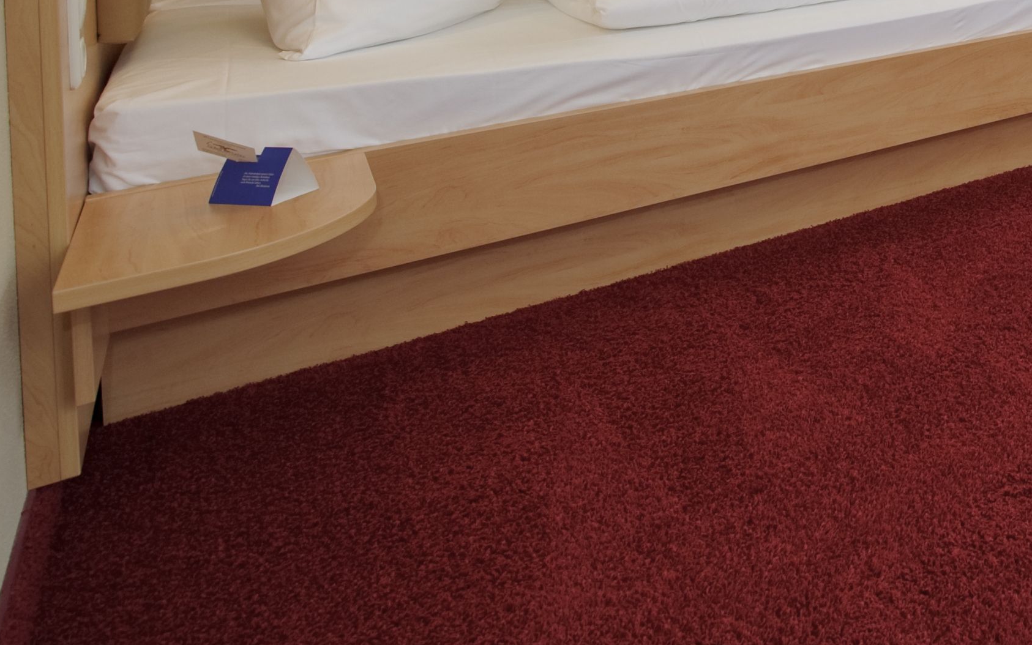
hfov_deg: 38.6
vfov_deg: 28.9
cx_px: 1258
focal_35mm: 36
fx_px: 1013
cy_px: -187
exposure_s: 1/100
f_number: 6.3
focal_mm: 14
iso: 400
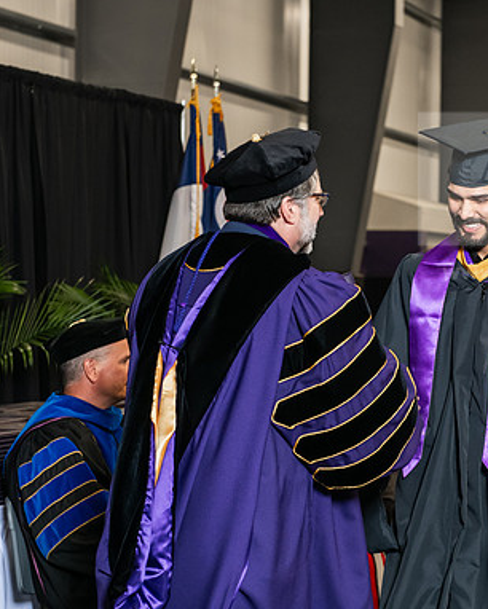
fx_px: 1696
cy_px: 305
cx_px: 370
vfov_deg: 20.4
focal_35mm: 94
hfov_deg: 16.3
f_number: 5
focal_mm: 66
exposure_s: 1/200
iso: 2000
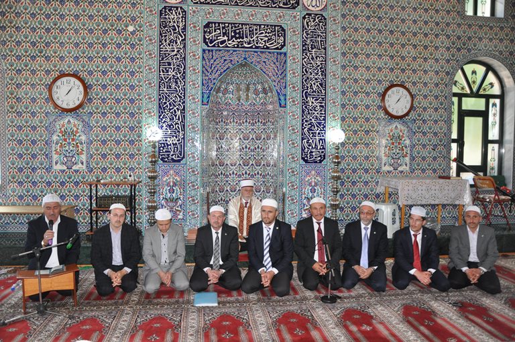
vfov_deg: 47.8
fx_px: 386
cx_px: 258
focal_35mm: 27
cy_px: 171
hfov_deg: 67.4
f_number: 3.5
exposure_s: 1/60
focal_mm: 18
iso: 800
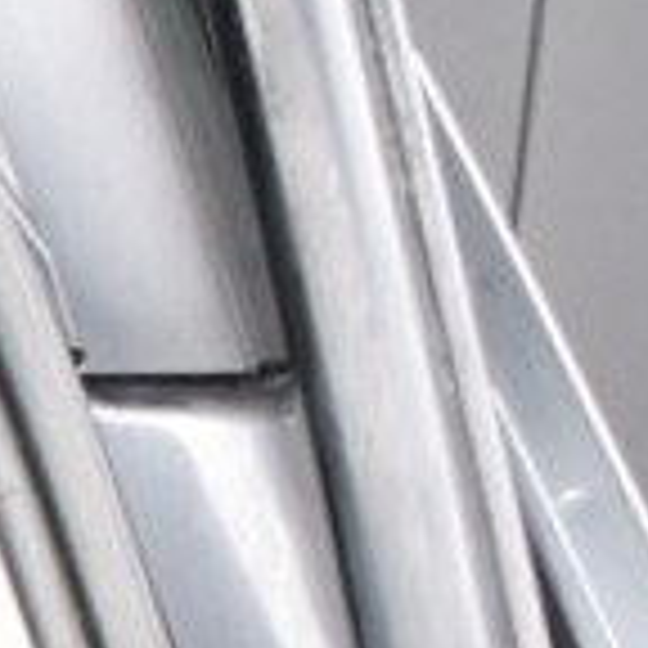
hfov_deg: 4.8
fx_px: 6820
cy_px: 1568
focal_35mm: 322
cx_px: -2268
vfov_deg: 5.3
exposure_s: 1/100
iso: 400
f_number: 5
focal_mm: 26
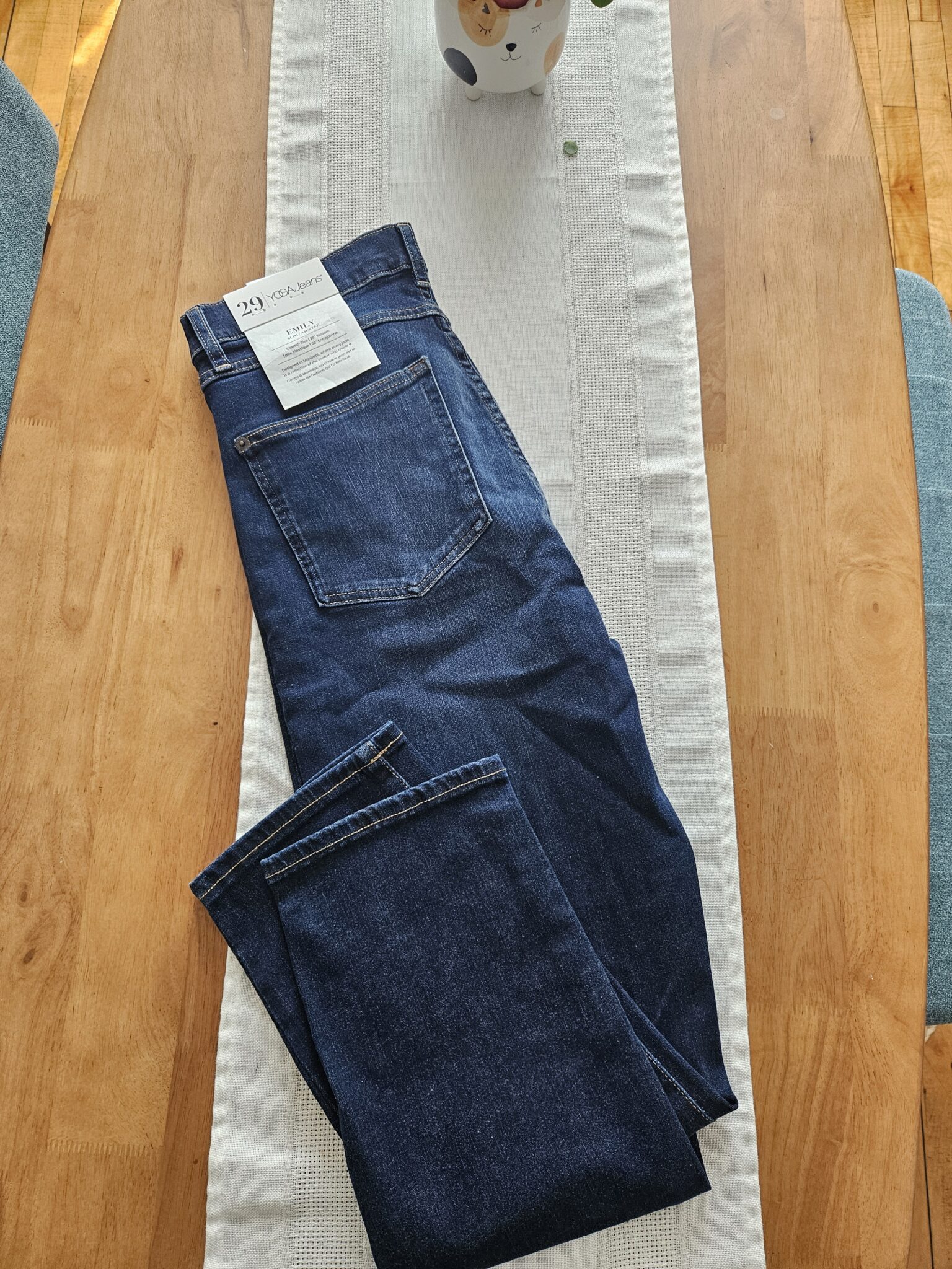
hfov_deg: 58.9
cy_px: 634
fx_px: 843
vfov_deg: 73.9
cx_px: 476
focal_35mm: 23
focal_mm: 5.4
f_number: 1.8
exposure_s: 1/120
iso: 250
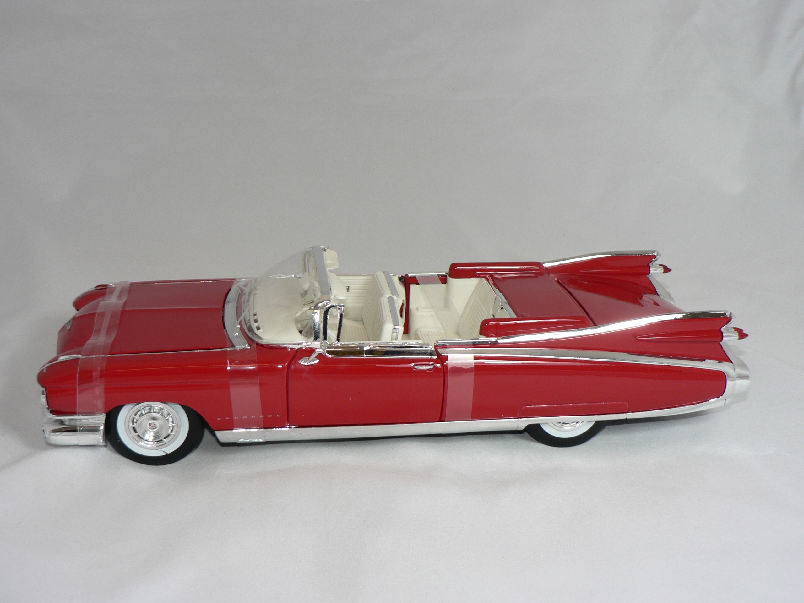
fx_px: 976
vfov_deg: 34.3
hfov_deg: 44.8
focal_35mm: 42
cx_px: 402
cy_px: 302
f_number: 2.8
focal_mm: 7
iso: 80
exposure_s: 1/60
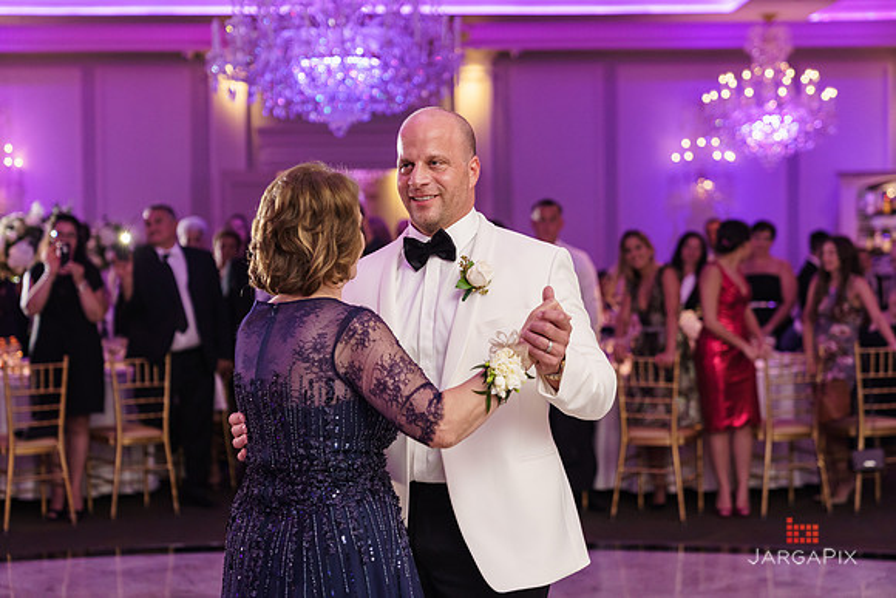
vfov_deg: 19.5
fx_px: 1743
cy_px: 299
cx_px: 448
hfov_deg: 28.8
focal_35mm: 70
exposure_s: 1/200
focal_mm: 70
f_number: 2.8
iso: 1600
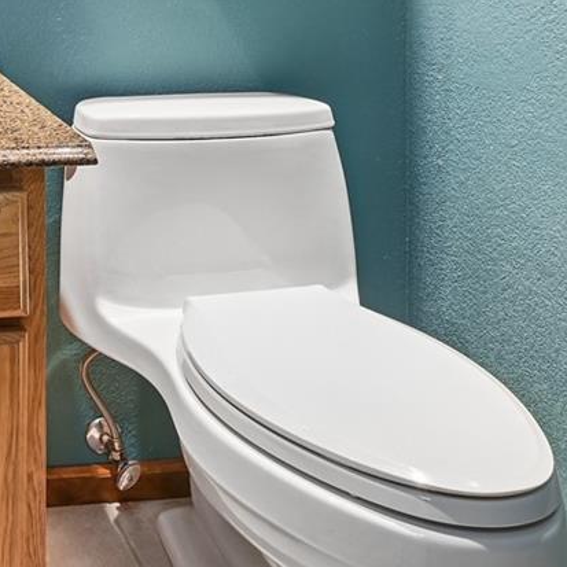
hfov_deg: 31.0
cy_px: -65
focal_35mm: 46
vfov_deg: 32.2
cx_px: -113
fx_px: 852
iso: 400
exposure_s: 1/10
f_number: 10
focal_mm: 14
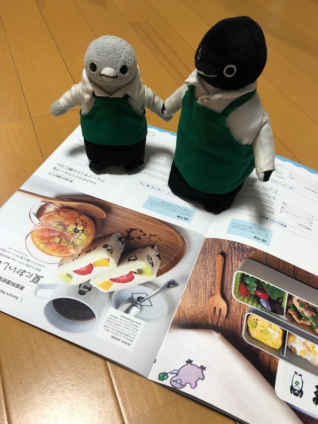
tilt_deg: -49.5
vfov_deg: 63.4
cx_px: 159
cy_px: 212
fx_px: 343
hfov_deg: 49.7
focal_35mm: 28
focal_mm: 3.99
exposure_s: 1/15
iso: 50
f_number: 1.8
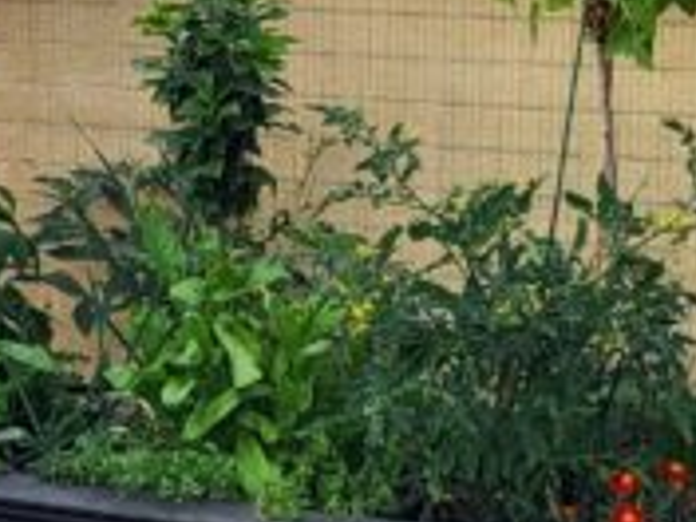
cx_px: -182
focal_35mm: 151
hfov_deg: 12.7
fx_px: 3036
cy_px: 249
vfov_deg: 9.8
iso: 40
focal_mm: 5.4
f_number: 1.8
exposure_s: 1/861
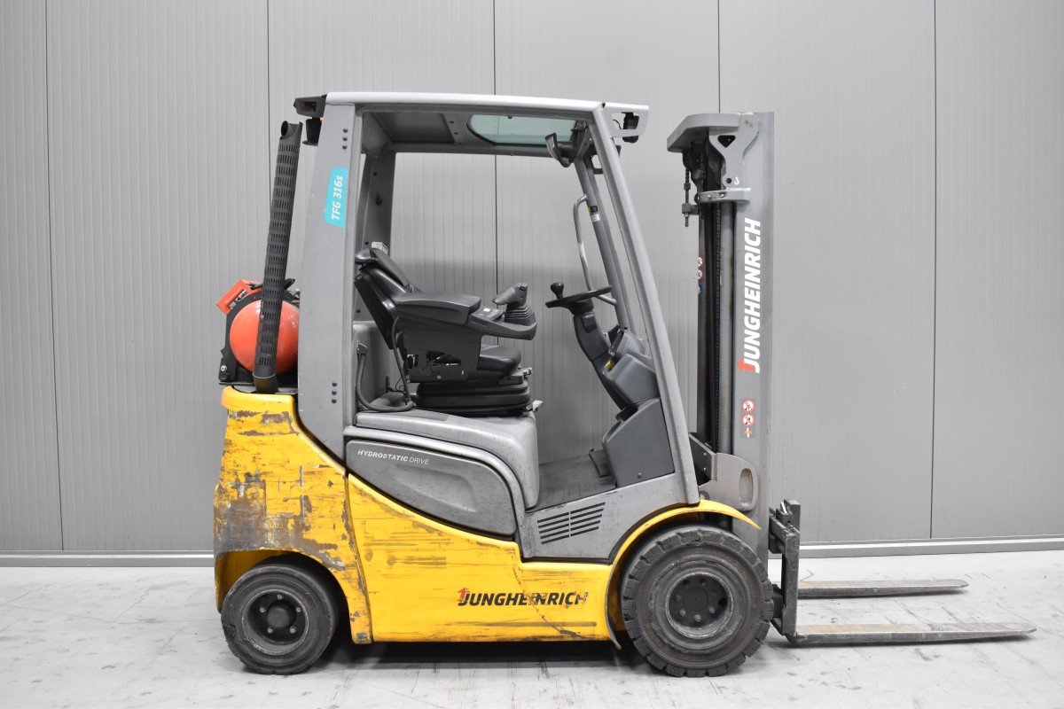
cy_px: 354
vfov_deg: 41.7
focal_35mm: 32
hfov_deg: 59.5
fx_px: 931
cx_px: 532
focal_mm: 21
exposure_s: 1/25
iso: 1600
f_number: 5
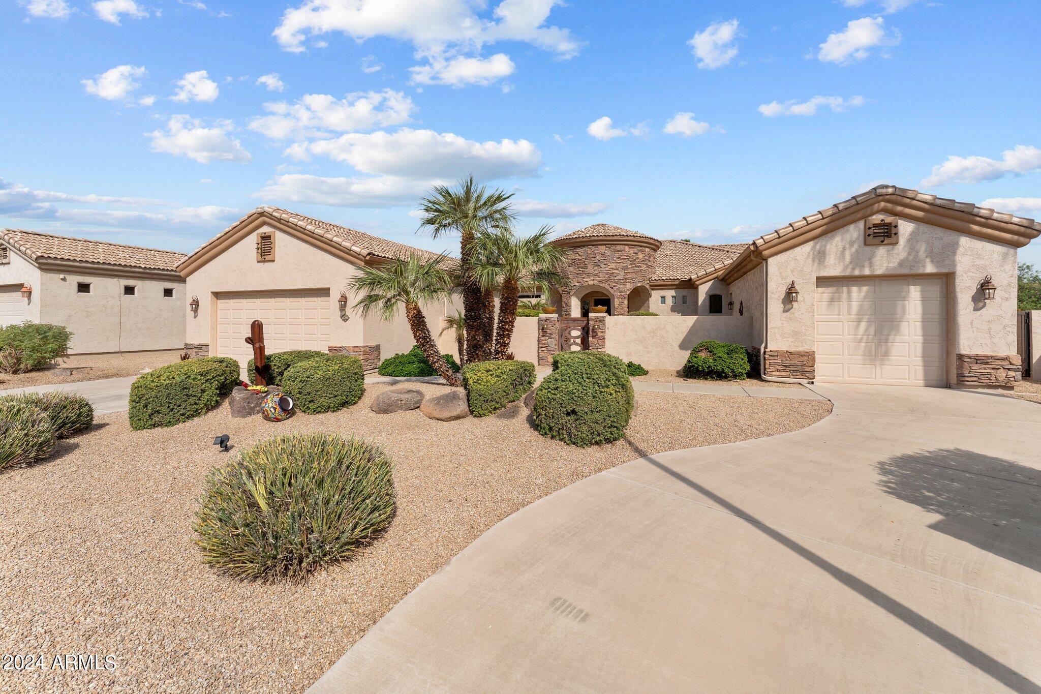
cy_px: 347
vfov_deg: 81.2
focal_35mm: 14
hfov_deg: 104.3
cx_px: 520
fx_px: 405
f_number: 8
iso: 400
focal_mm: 14
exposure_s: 1/2500
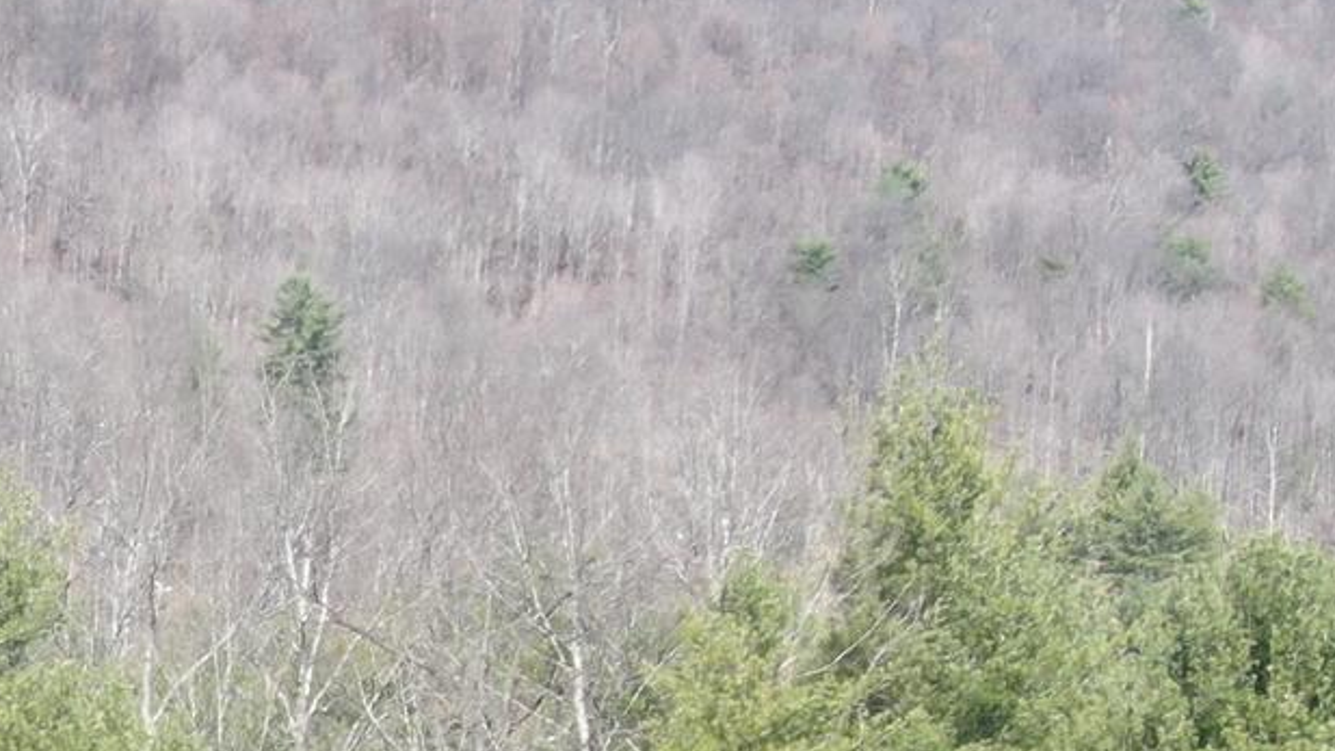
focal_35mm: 141
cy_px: 1357
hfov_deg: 14.2
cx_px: -727
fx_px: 4991
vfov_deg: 8.3
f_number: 3.4
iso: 100
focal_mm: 6.77
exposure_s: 1/320
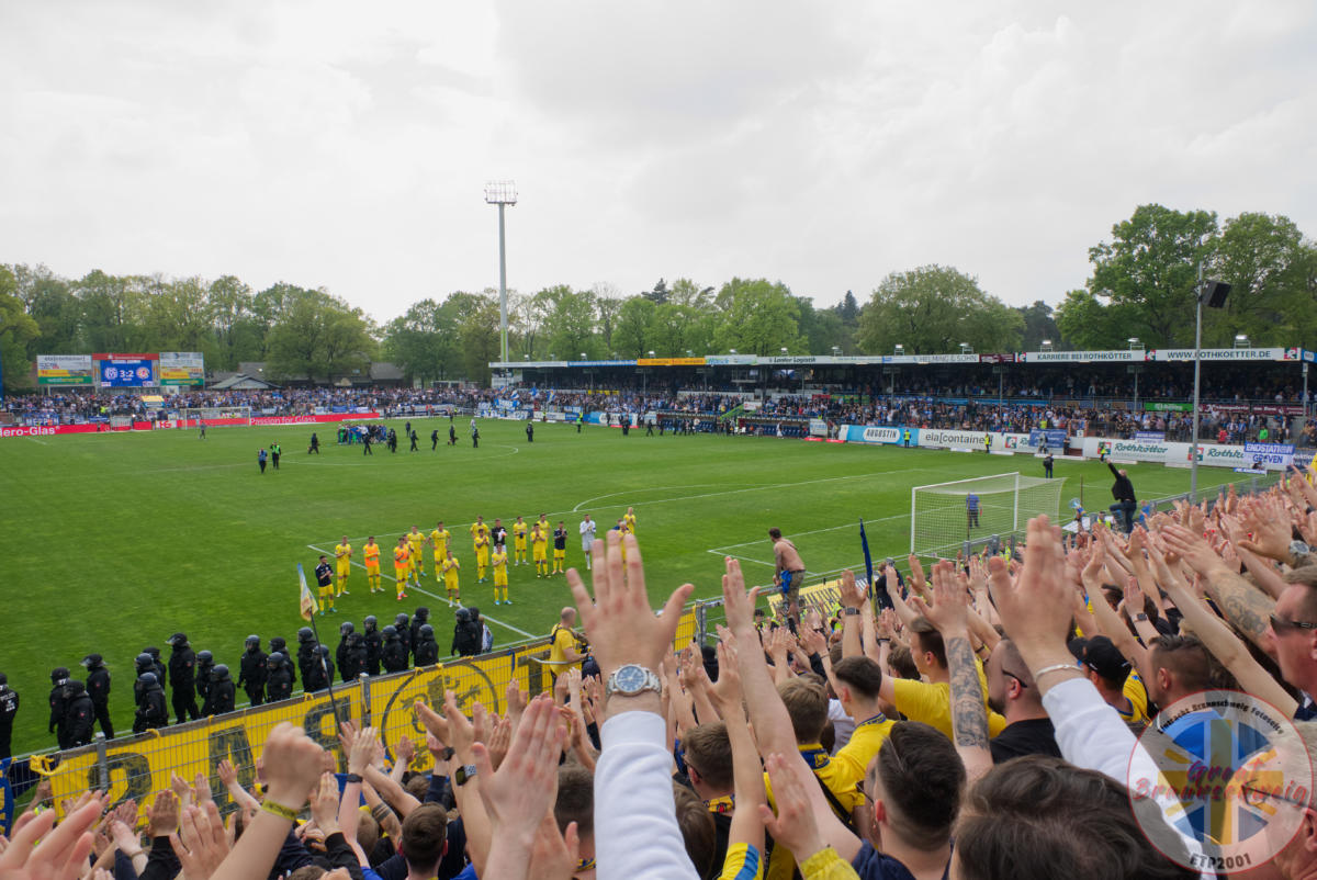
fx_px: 879
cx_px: 658
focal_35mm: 24
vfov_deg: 53.2
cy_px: 440
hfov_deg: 73.7
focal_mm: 8.8
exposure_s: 1/250
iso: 200
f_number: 7.1
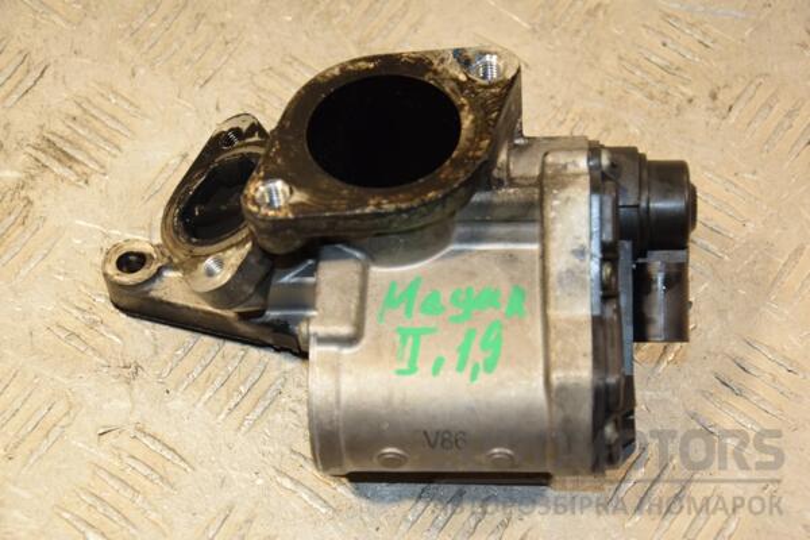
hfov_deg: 23.4
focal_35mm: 87
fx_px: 1957
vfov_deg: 15.7
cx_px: 405
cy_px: 270
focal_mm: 58
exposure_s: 1/200
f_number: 5.3
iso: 800
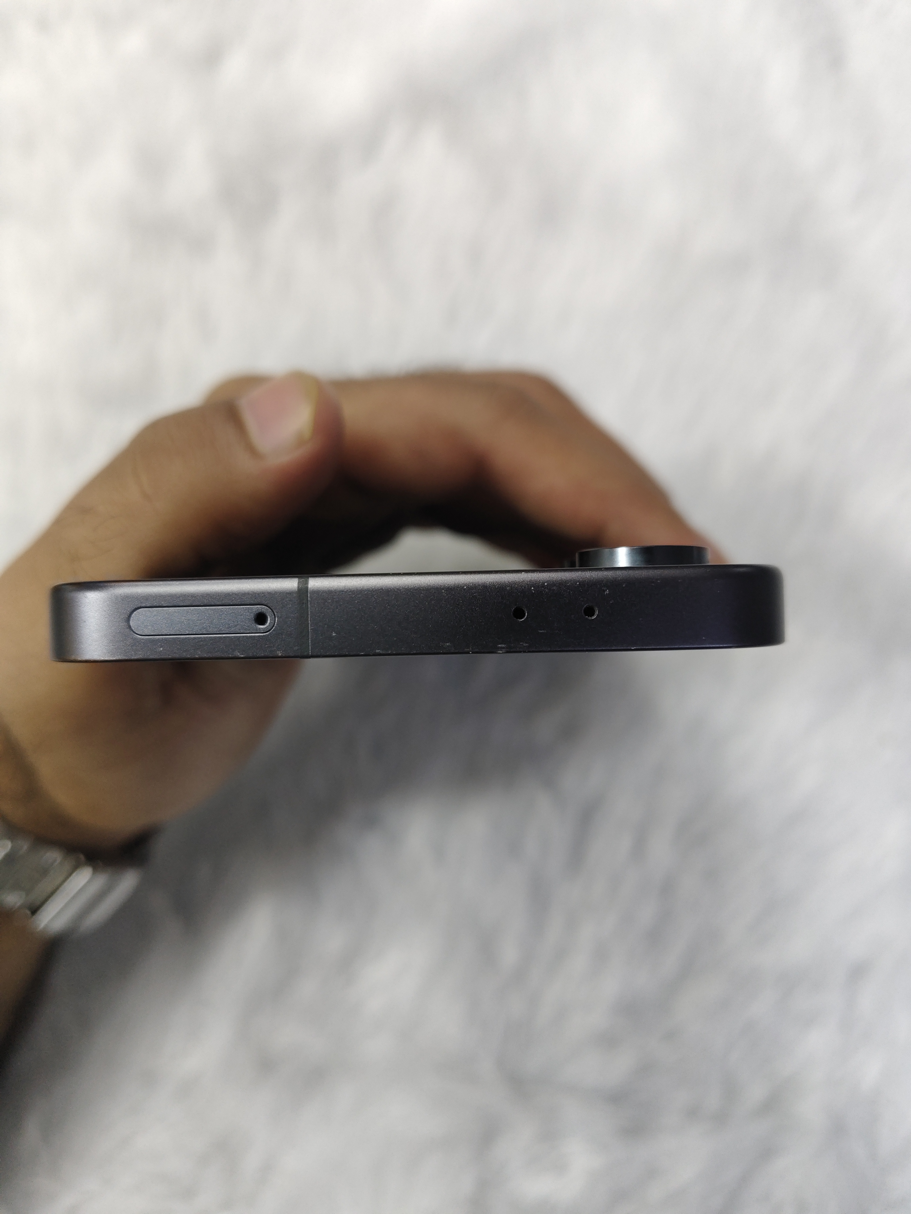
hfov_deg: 58.9
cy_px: 607
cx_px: 456
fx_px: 807
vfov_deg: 73.9
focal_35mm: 23
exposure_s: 1/100
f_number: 1.88
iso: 181
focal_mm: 5.56
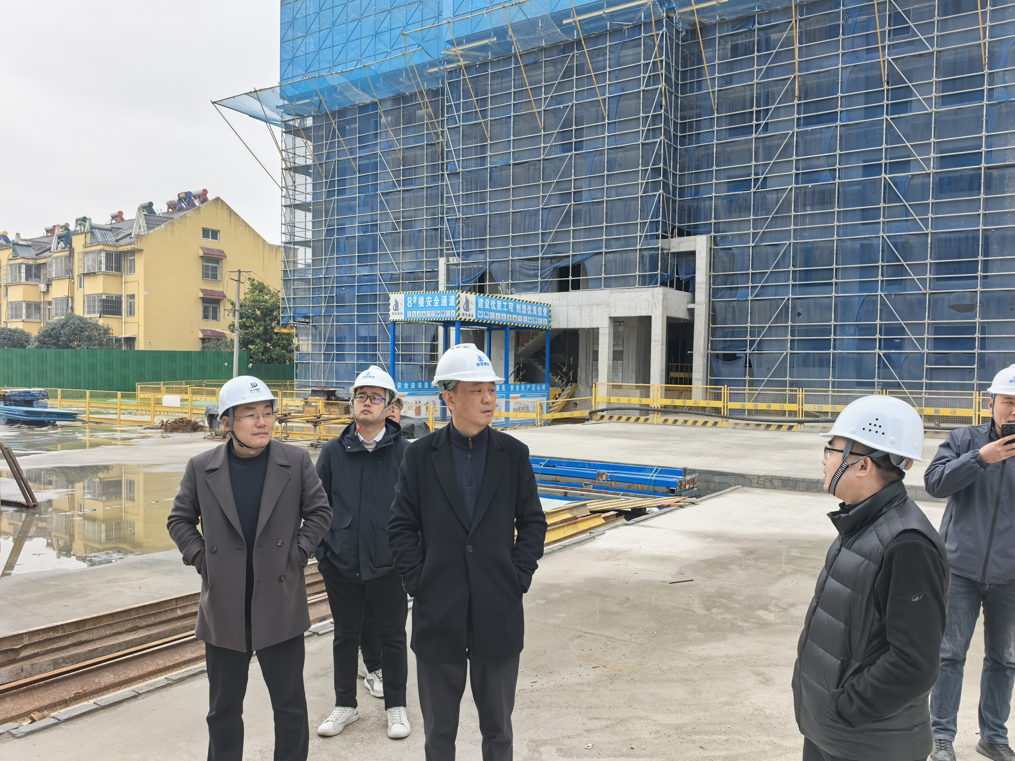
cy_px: 380
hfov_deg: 65.3
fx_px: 792
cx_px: 508
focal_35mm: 27
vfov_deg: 51.4
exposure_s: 1/181
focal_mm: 6.98
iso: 50
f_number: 4
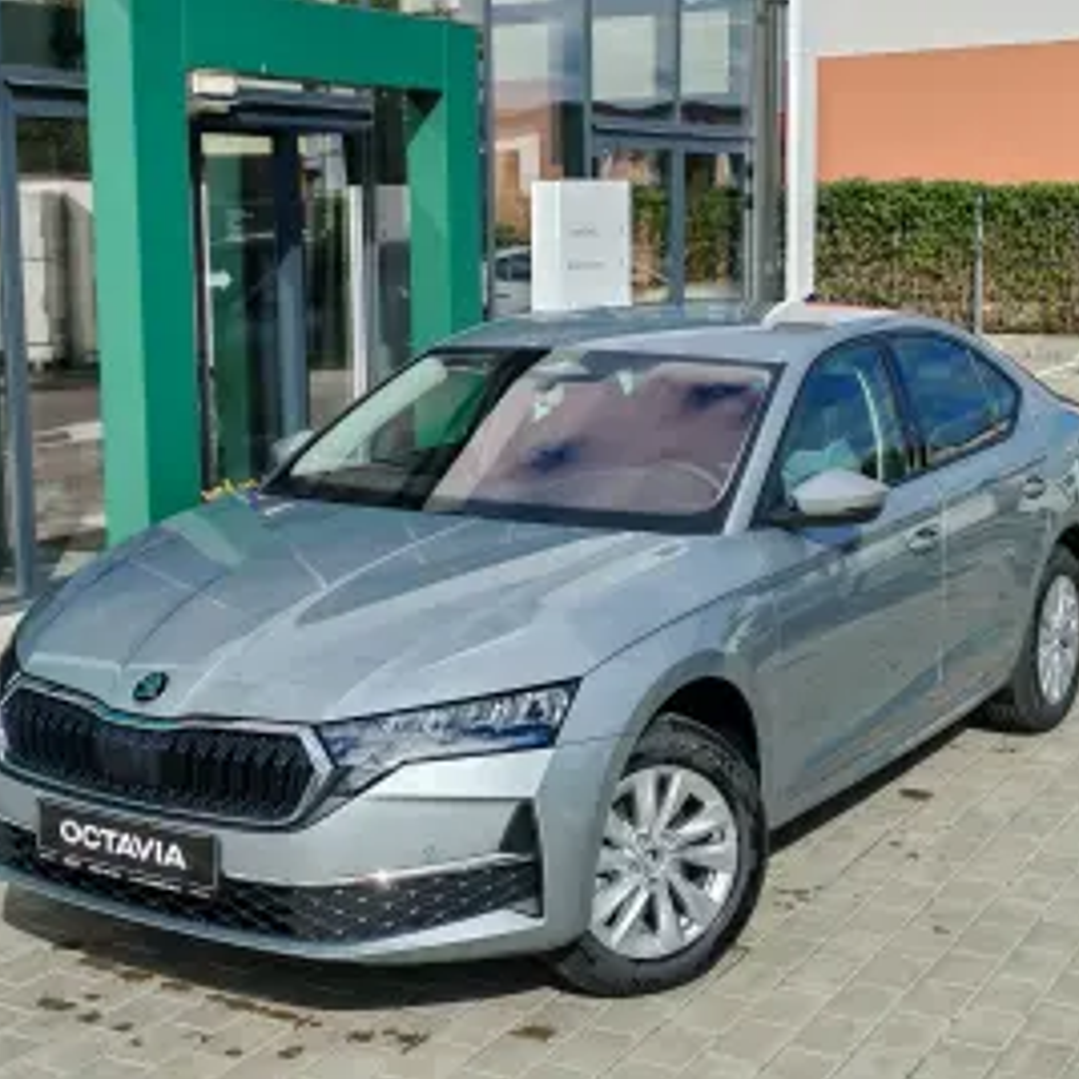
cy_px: 540
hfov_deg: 30.0
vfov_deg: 30.0
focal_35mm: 57
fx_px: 2010
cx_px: 531
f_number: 1.95
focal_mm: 5.52
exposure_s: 1/3500
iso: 50
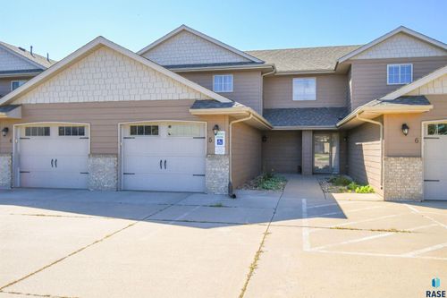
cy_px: 149
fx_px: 372
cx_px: 224
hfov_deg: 61.9
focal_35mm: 30
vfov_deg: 43.6
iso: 1250
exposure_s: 1/4000
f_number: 7.1
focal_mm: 20
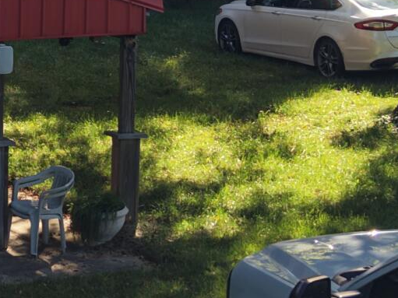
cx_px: -170
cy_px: 80
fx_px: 1621
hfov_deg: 13.3
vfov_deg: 10.5
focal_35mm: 141
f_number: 1.8
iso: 100
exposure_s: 1/60
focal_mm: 8.67
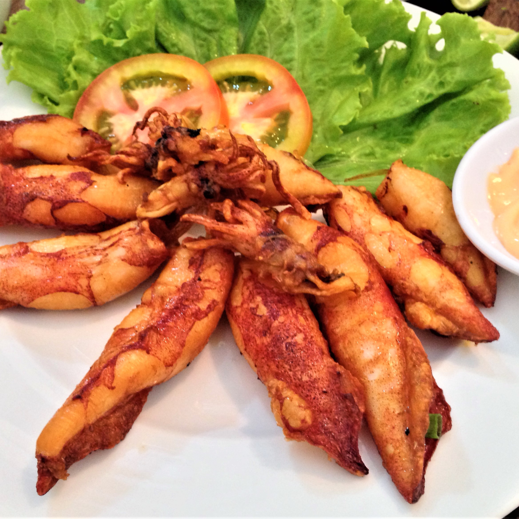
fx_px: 662
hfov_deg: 42.8
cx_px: 261
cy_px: 259
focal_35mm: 39
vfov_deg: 42.8
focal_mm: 4.12
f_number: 2.4
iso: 250
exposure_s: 1/20
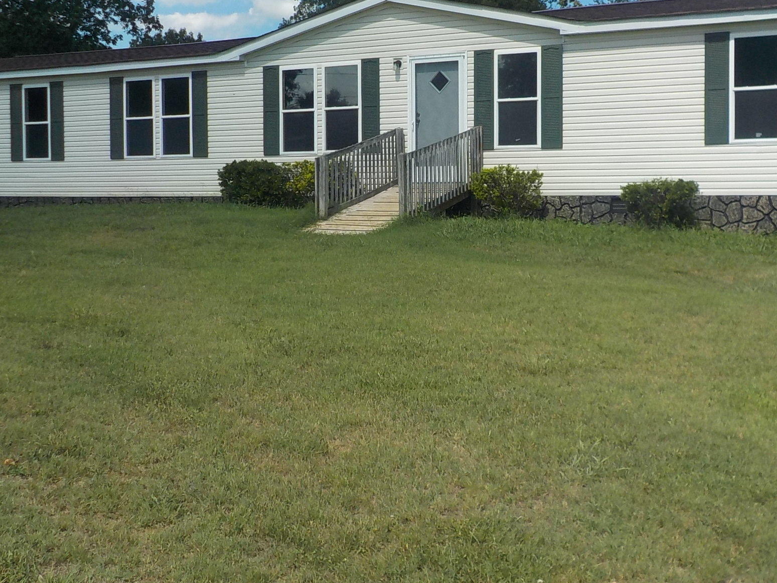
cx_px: 417
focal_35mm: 44
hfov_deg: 42.9
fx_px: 988
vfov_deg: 32.7
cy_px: 225
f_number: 3.3
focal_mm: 4.1
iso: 125
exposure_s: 1/1250
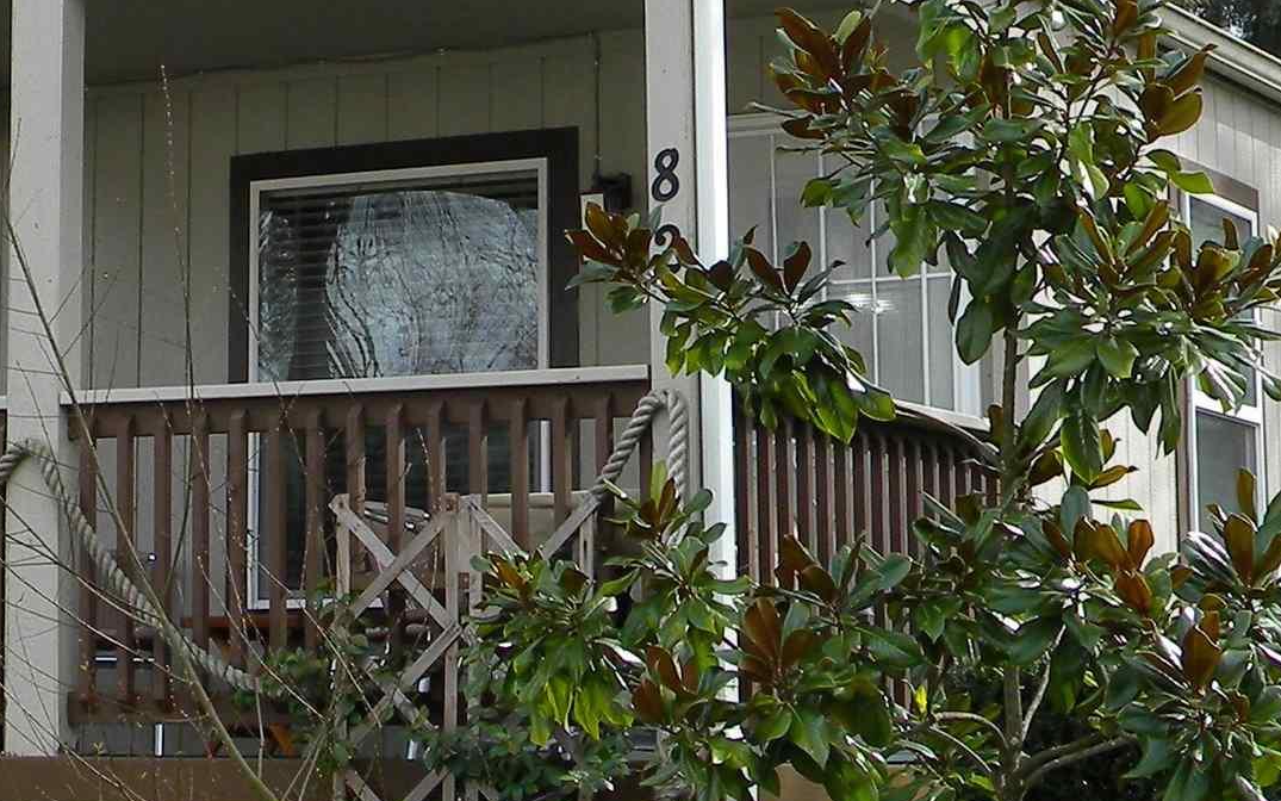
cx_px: 355
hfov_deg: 19.0
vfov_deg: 12.0
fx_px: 3806
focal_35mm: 109
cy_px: 131
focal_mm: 6.4
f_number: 3.7
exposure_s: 1/294
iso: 80
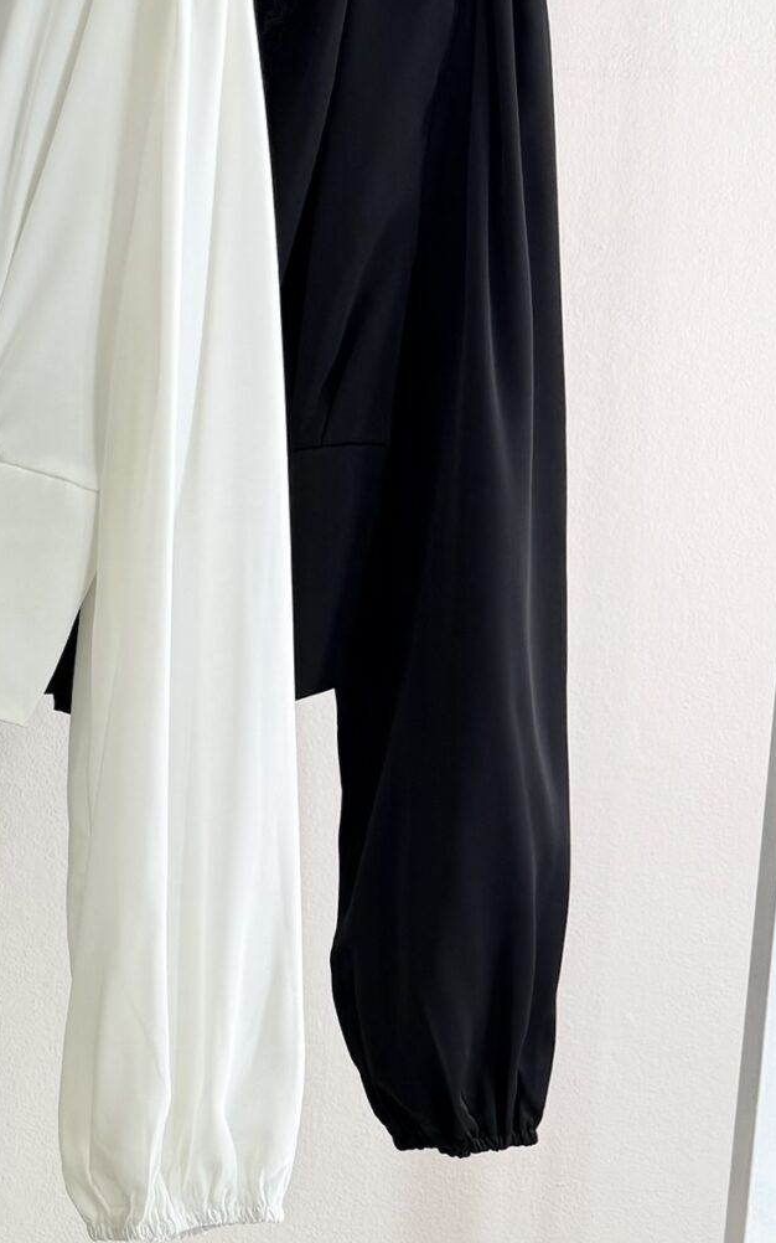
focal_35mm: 65
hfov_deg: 18.4
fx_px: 2200
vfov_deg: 30.5
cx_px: -283
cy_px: 1045
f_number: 1.78
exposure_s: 1/275
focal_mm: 6.76
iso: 80
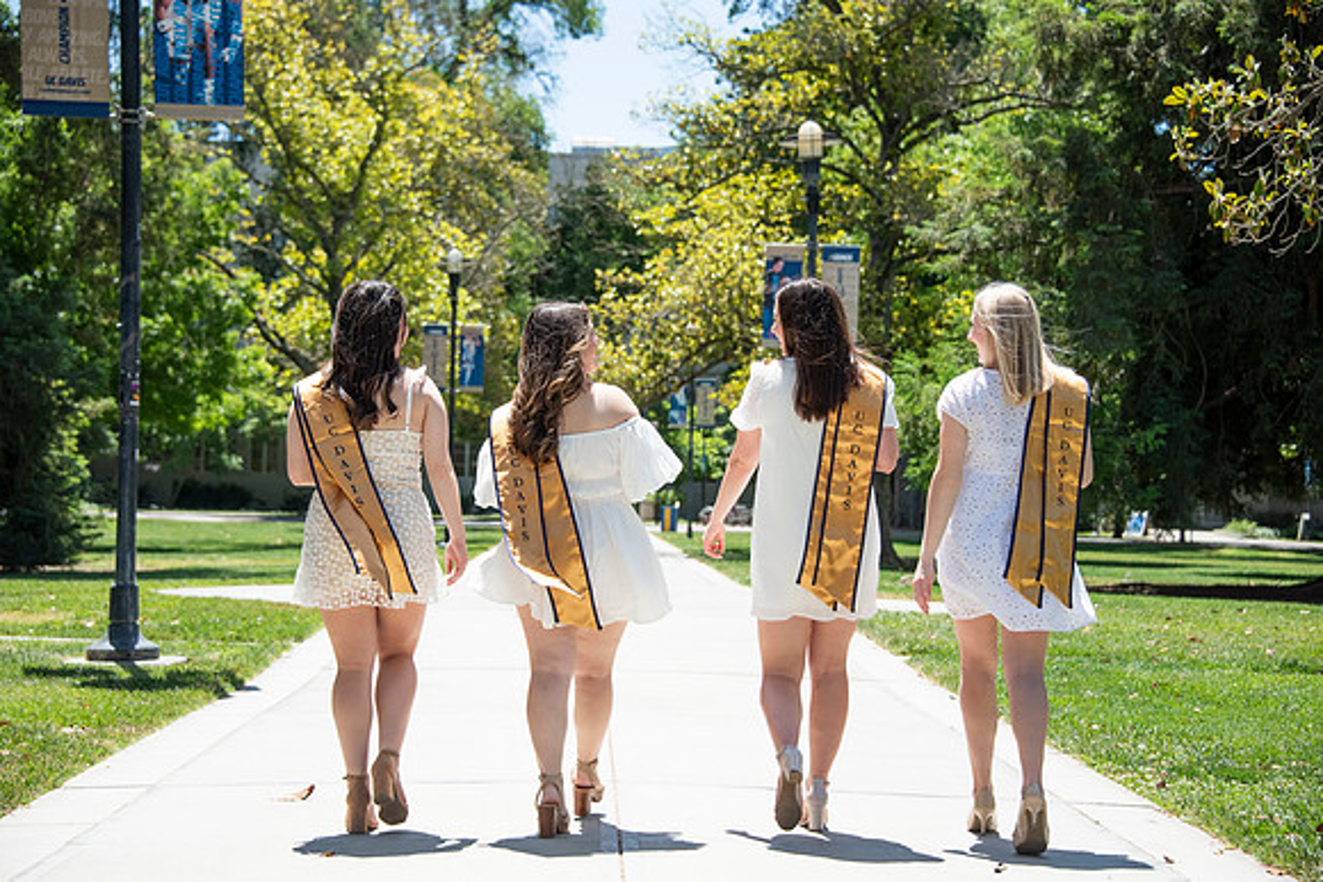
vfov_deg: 16.7
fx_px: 3014
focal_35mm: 82
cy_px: 441
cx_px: 662
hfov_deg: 24.8
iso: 500
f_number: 5.6
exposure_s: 1/2000
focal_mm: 82
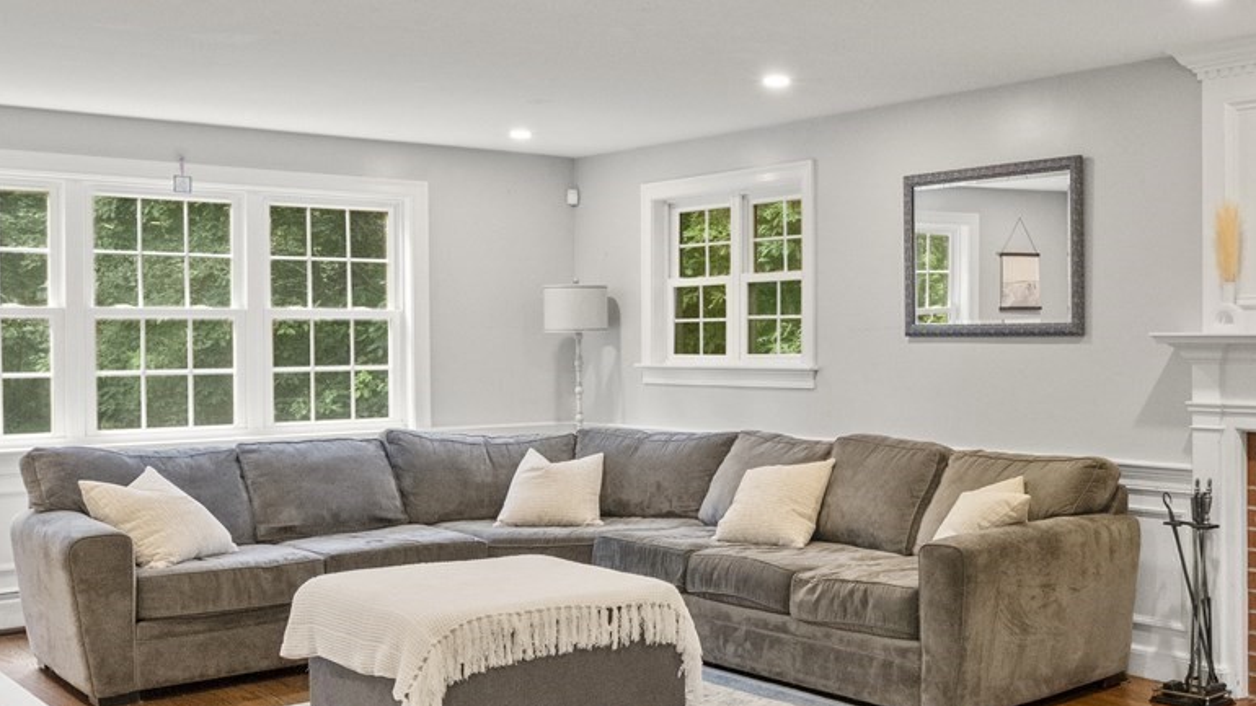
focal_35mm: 39
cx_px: 988
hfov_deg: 48.9
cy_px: 383
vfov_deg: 30.4
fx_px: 1299
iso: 3200
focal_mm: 14
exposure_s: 1/5
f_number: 7.1
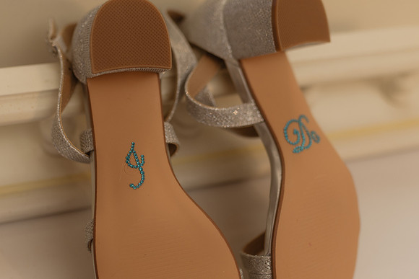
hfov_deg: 36.1
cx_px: 208
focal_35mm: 55
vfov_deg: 24.6
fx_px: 642
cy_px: 139
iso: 125
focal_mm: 35
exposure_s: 1/125
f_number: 1.8
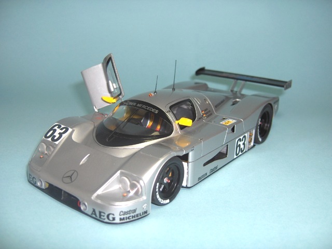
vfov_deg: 36.8
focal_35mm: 39
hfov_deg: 47.9
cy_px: 124
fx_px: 374
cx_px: 166
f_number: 2.8
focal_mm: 8
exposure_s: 1/175
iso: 100
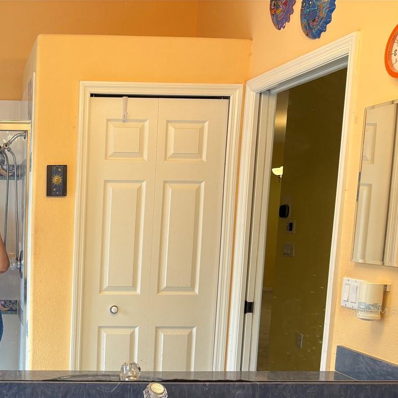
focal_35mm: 48
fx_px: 624
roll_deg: -0.5
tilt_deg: -7.2
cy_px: 311
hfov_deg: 32.1
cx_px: -17
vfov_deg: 34.4
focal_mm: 5.96
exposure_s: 1/120
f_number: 1.6
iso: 40
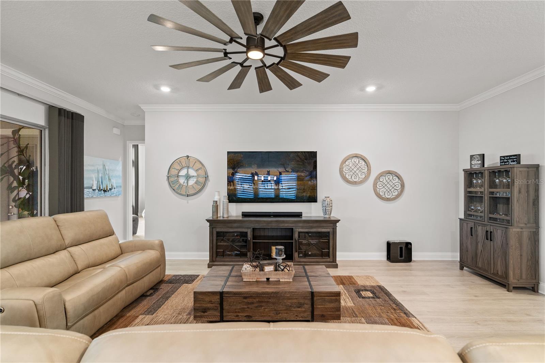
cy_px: 182
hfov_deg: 96.7
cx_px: 272
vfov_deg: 73.7
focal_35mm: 16
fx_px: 242
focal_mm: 16
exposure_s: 1/2
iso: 500
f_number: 7.1
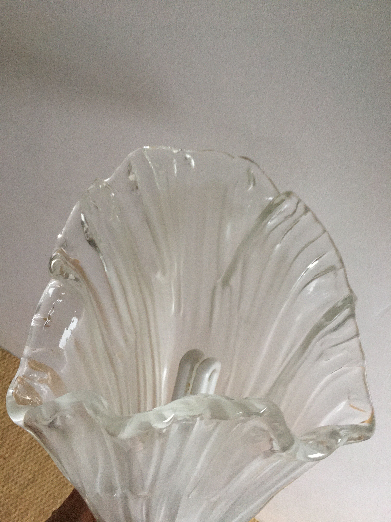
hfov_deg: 48.2
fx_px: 437
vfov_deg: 61.7
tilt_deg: -52.4
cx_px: 196
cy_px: 261
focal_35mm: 29
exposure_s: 1/20
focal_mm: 4.15
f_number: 2.2
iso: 200
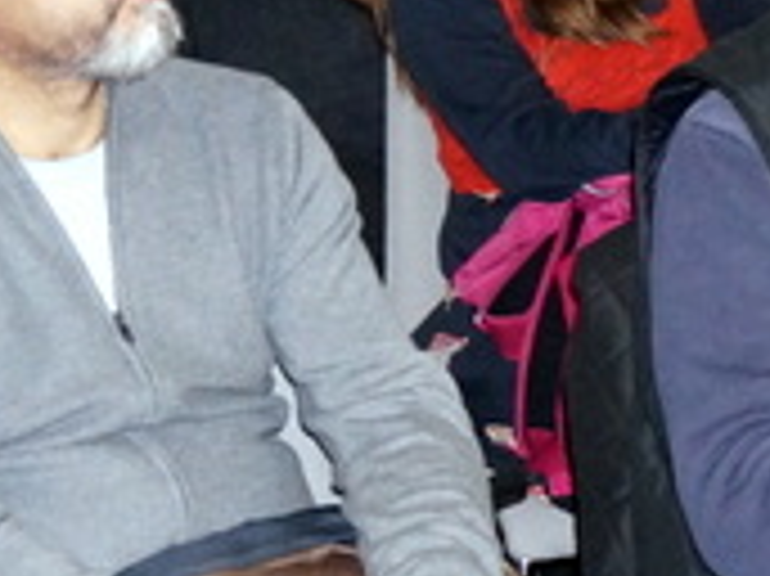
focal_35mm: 175
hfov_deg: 10.8
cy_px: 126
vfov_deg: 8.5
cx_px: 1247
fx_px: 3890
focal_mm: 26
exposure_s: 1/80
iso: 2000
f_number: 4.5
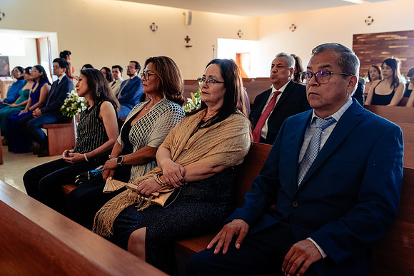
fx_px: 410
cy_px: 138
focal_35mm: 36
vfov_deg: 37.3
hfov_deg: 53.6
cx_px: 207
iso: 2500
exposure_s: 1/160
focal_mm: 35
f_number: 4.5
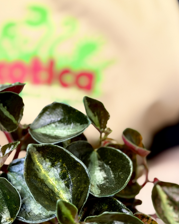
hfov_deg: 15.0
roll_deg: -1.4
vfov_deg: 18.6
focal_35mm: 102
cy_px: 185
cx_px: 43
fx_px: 675
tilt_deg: -13.0
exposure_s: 1/121
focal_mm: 6.76
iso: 64
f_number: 1.78
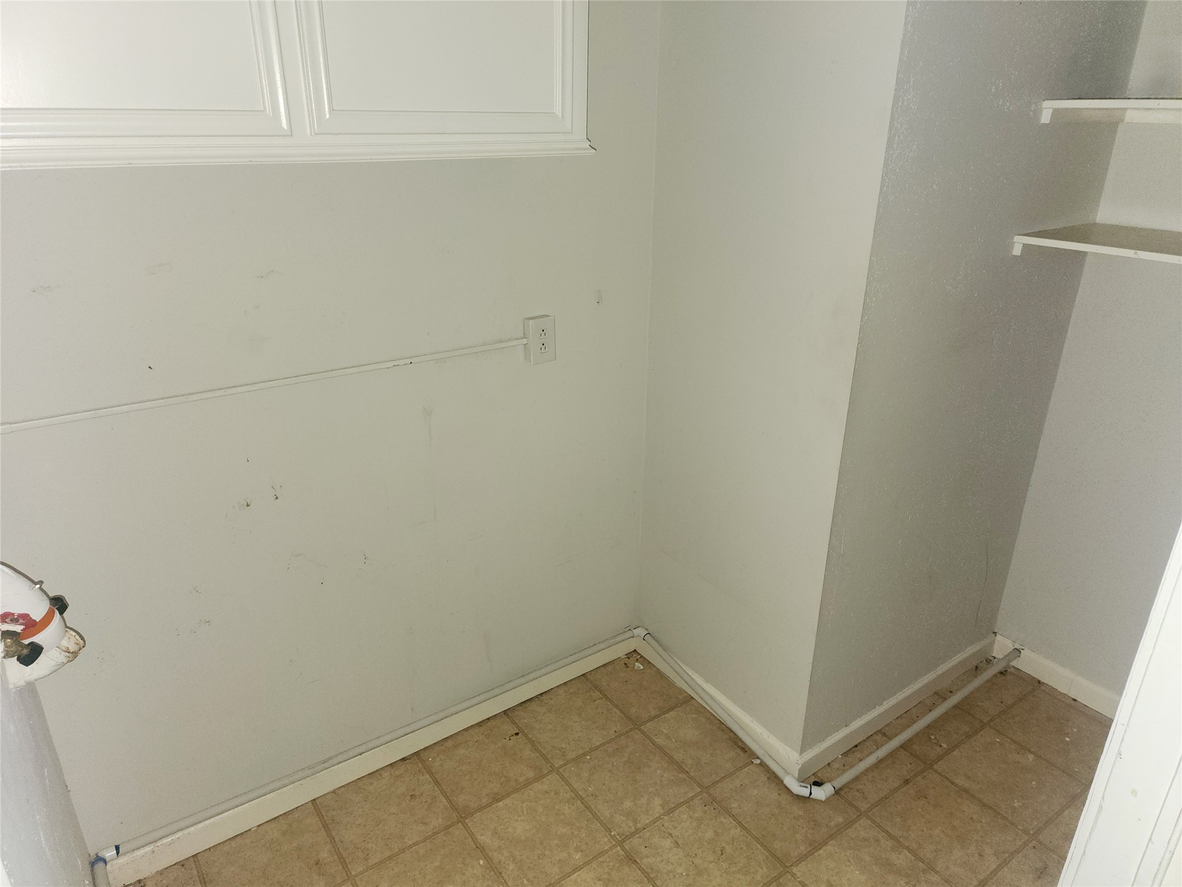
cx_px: 591
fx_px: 785
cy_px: 444
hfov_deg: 73.9
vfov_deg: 58.9
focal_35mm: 23
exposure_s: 1/20
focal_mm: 6.4
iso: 125
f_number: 1.8
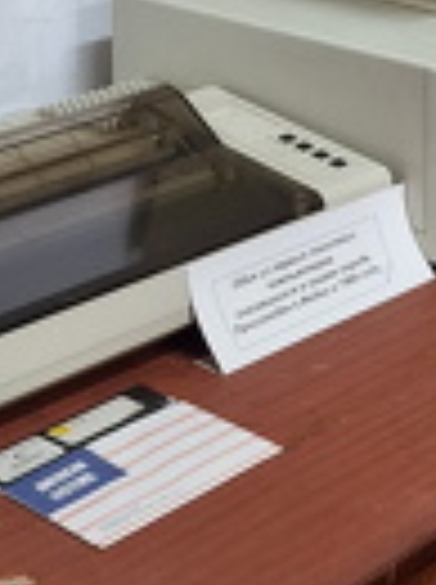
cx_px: 627
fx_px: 1769
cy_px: -252
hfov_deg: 13.4
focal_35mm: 105
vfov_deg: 17.2
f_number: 1.8
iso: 200
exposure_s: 1/100
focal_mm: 6.4
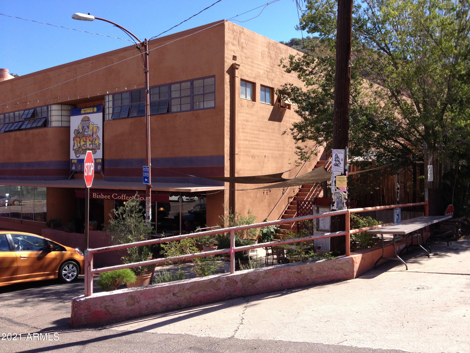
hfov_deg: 52.6
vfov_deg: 40.7
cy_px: 176
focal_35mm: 35
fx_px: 475
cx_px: 235
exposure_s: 1/708
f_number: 2.4
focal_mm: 4.28
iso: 50
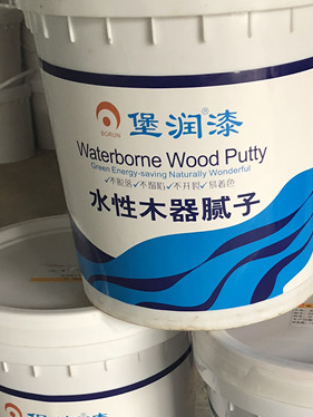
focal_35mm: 62
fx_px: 747
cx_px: 222
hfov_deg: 23.5
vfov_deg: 30.0
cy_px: 365
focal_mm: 3.99
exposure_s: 1/17
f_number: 1.8
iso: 40
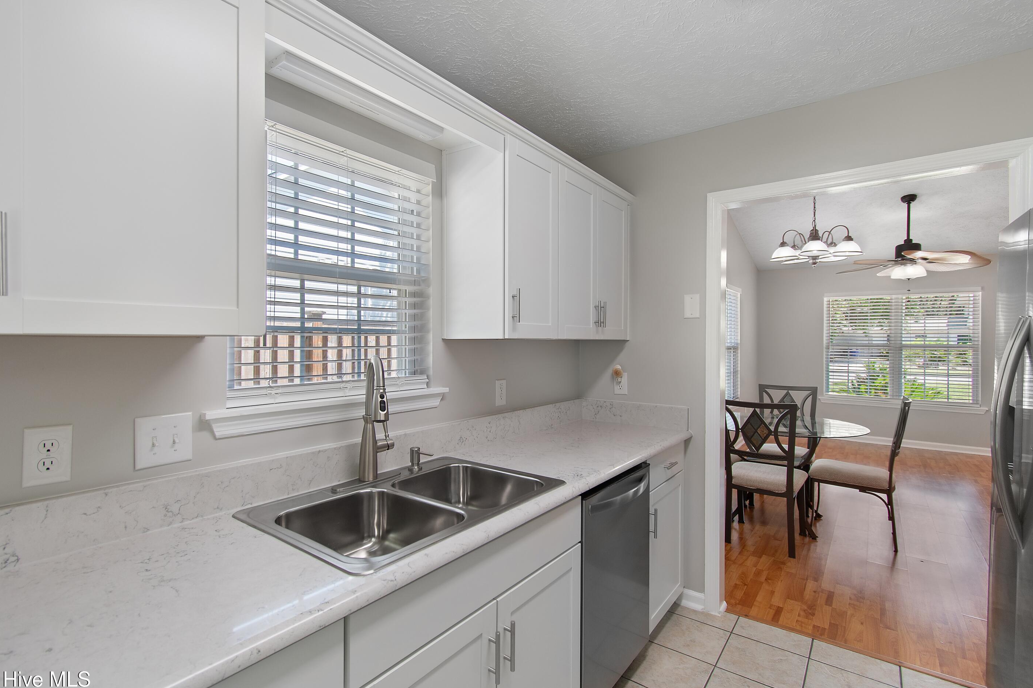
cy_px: 346
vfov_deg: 73.7
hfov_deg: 96.6
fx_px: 459
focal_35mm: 16
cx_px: 485
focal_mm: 10
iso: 100
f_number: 4.5
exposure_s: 1/20
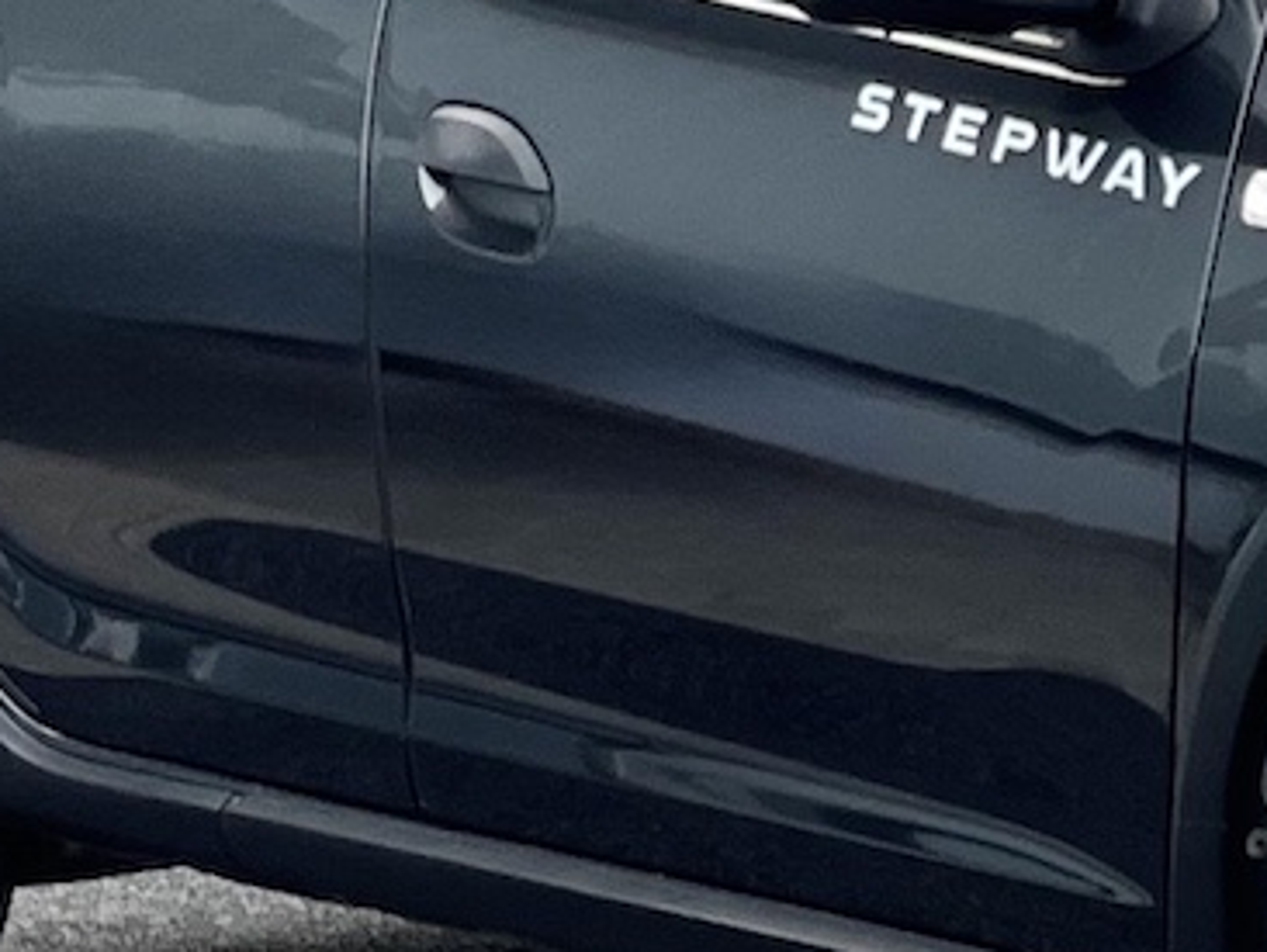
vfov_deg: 4.6
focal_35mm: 327
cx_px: 1615
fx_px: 11977
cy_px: 376
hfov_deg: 6.0
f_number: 2.2
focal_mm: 7.5
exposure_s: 1/121
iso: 32
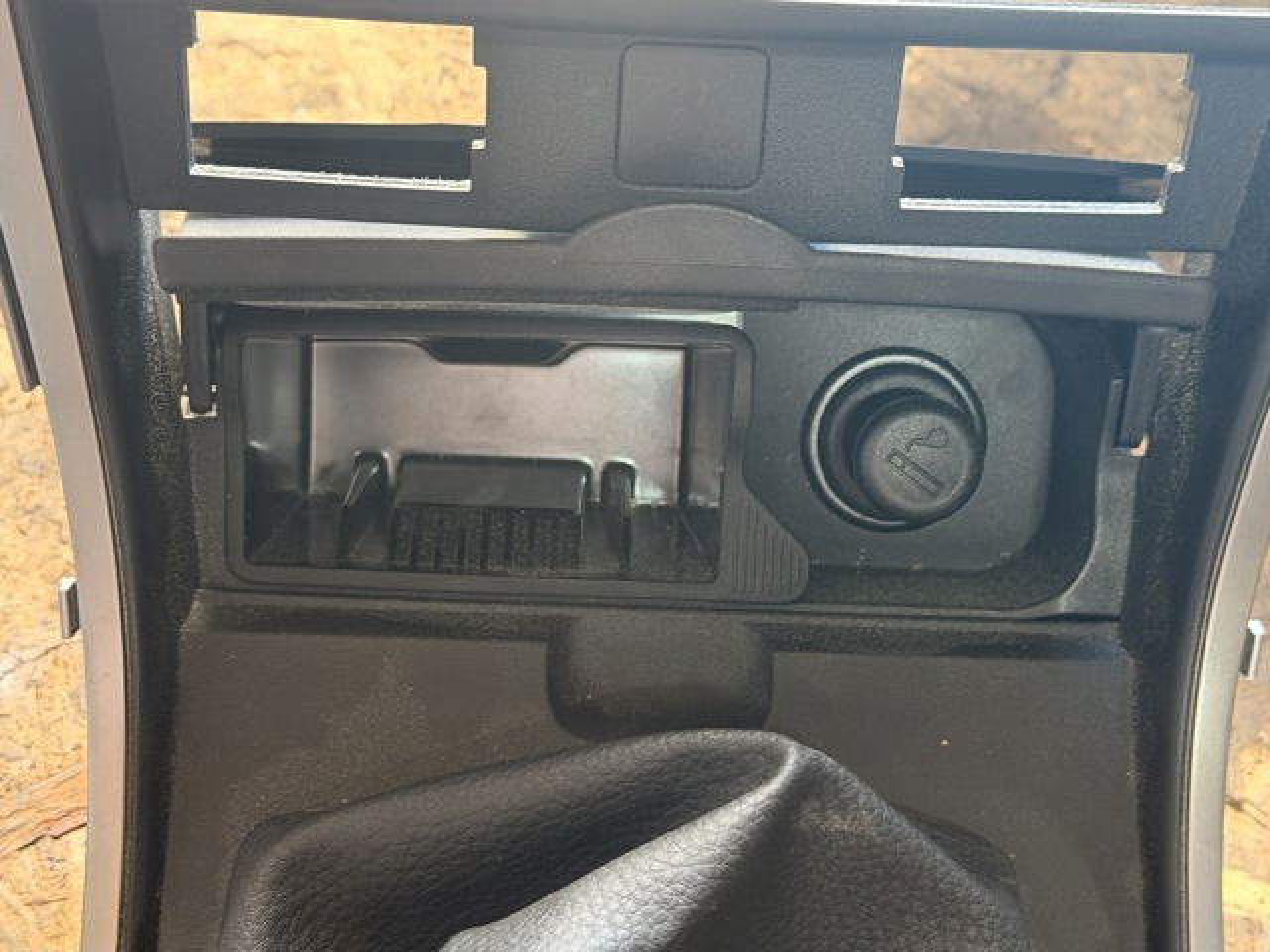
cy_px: 476
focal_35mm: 48
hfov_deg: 39.7
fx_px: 1761
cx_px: 635
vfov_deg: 30.3
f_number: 1.78
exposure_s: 1/36
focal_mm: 6.76
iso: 500
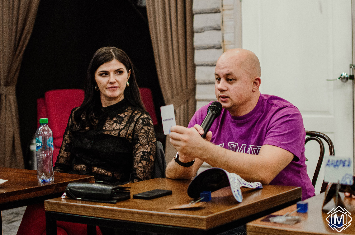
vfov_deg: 20.5
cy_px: 97
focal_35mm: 66
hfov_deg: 30.5
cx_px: 223
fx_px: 649
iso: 800
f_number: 1.8
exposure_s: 1/125
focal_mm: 35
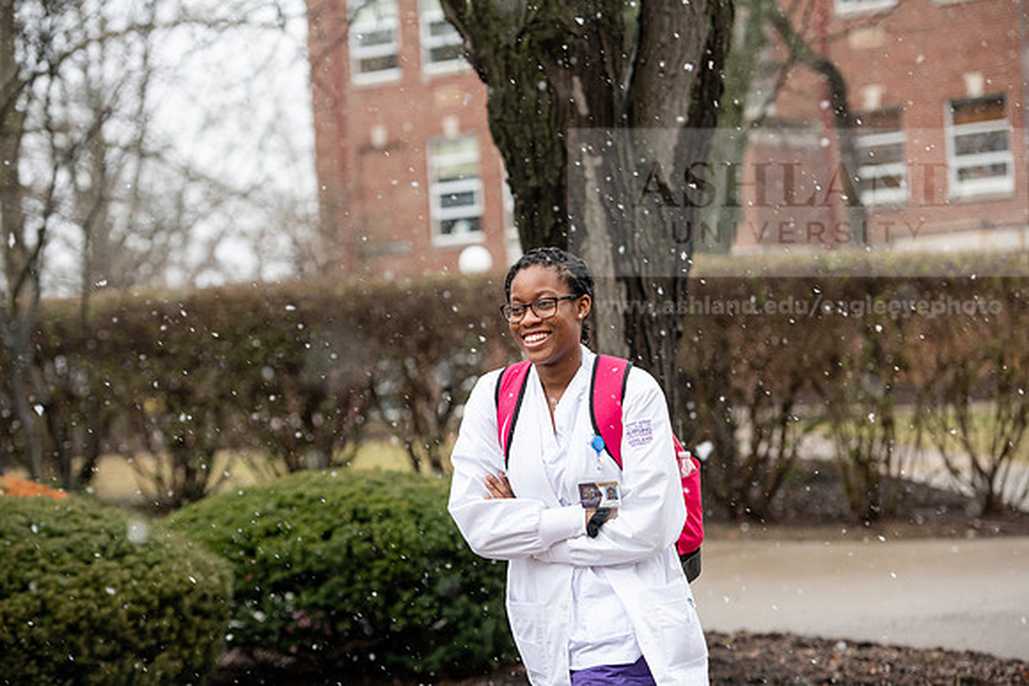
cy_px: 343
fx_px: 3145
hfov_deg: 18.6
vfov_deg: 12.5
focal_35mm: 110
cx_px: 514
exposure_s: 1/400
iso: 640
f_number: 4
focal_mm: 110
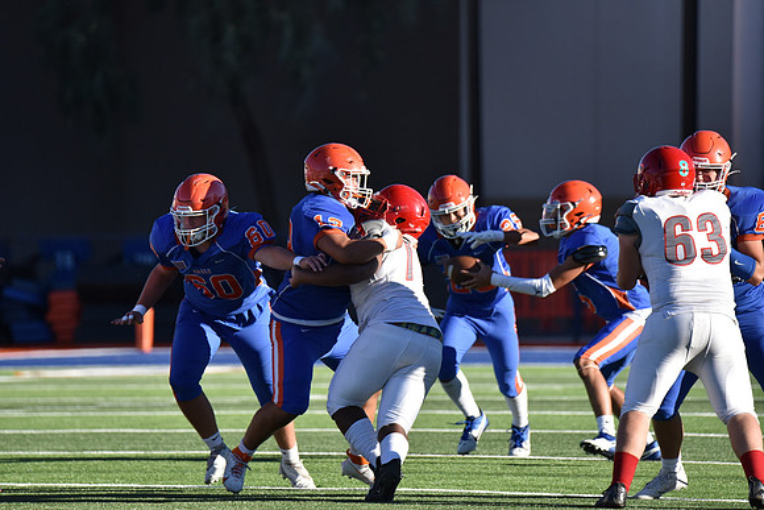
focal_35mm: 420
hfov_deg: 4.9
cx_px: 382
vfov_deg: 3.3
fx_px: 8915
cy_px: 255
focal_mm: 420
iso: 1250
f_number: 6
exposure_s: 1/4000
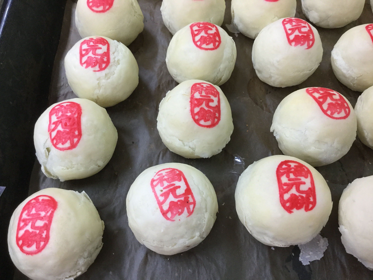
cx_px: 186
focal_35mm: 31
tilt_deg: -59.8
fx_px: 334
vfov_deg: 45.4
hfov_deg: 58.4
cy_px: 140
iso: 100
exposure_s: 1/30
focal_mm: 3.3
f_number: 2.4
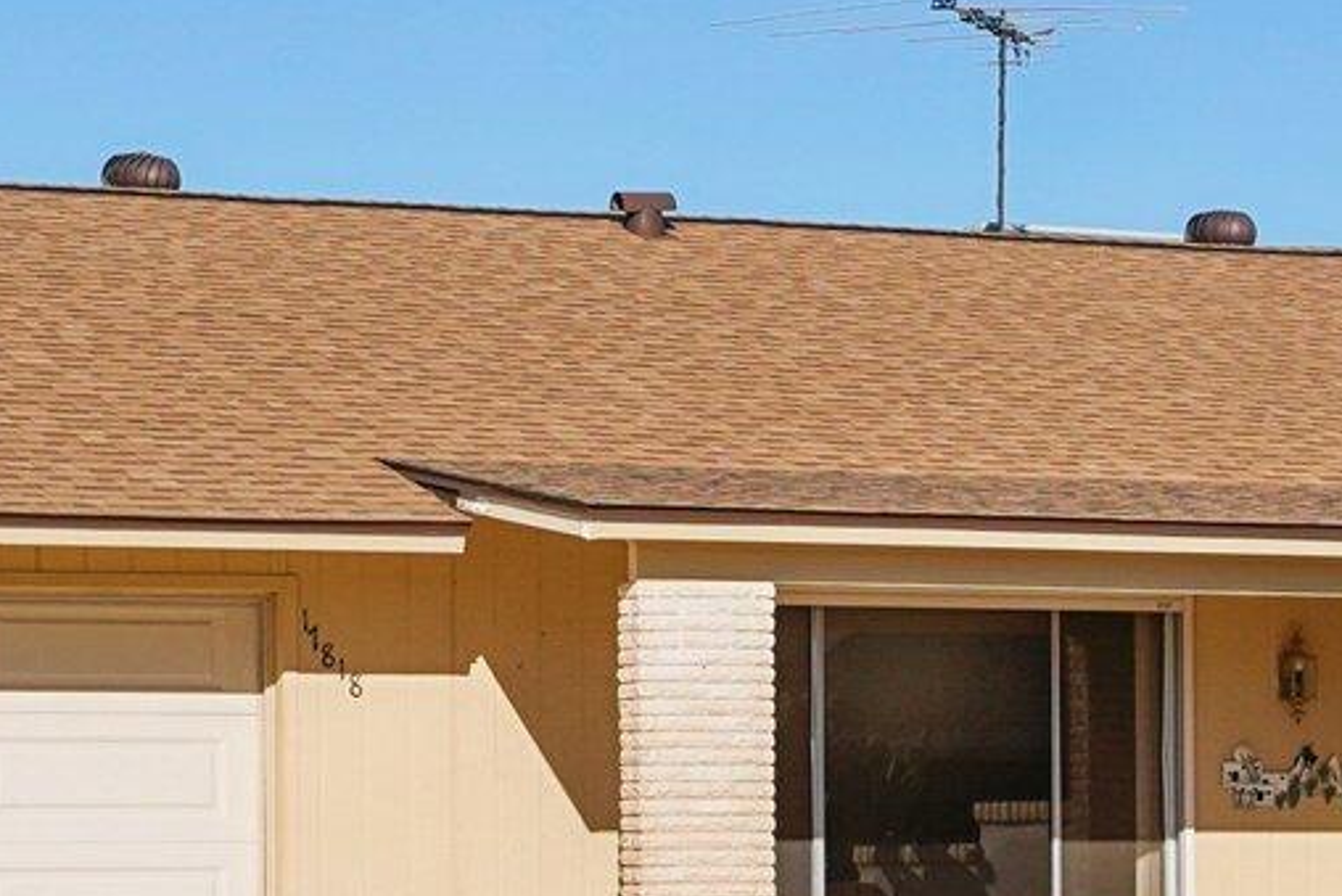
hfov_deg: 14.5
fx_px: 5257
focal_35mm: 141
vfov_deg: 9.7
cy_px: 739
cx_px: 605
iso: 400
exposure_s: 1/2000
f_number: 8
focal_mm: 35
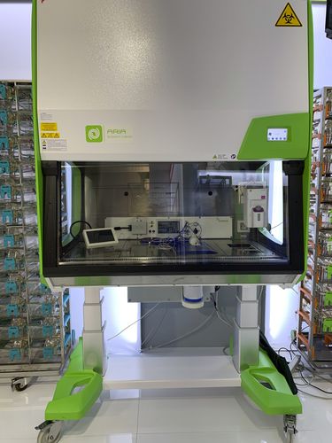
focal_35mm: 26
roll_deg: +0.6
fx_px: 332
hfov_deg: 53.1
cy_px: 222
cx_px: 166
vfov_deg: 67.3
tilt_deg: -5.4
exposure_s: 1/100
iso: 64
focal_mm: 4.25
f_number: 1.8
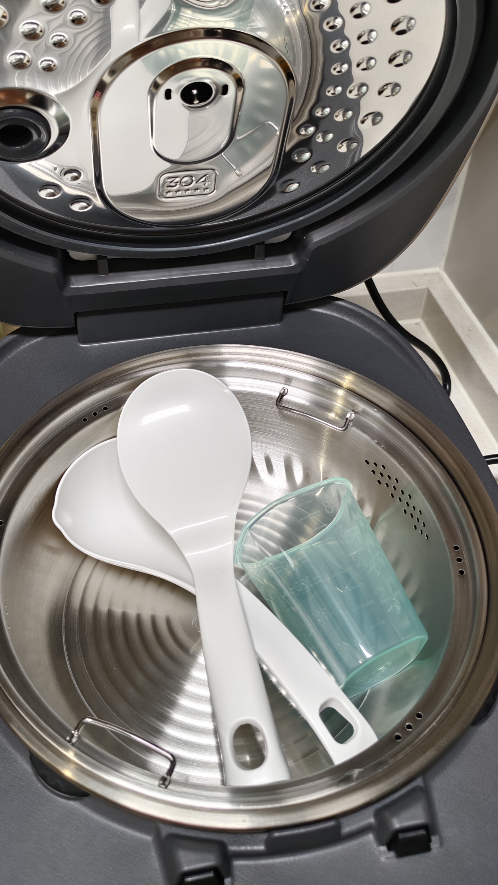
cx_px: 223
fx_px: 821
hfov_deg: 33.7
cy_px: 320
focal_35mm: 35
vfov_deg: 55.8
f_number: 1.88
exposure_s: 1/50
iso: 197
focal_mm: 5.56
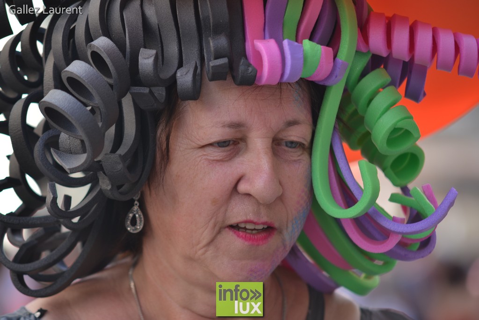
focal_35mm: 180
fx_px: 2395
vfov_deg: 7.6
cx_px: 240
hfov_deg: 11.4
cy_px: 160
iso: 100
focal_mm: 120
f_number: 2.8
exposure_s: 1/250
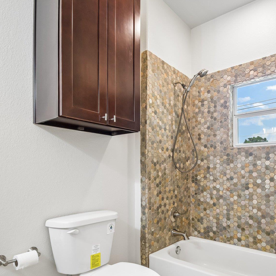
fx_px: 207
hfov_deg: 66.6
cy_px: 164
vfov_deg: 66.7
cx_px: 166
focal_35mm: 23
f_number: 8
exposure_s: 1/25
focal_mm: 10
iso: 400
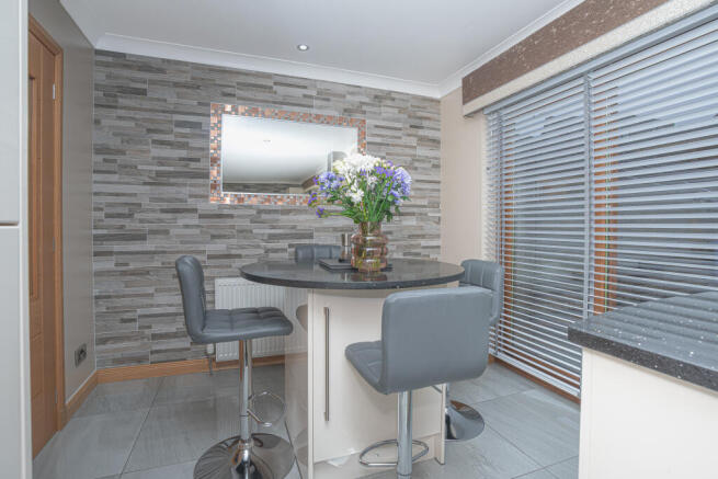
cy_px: 240
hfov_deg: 96.7
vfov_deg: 73.8
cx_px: 359
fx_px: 319
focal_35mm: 16
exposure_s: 1/60
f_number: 9
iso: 250
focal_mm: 16
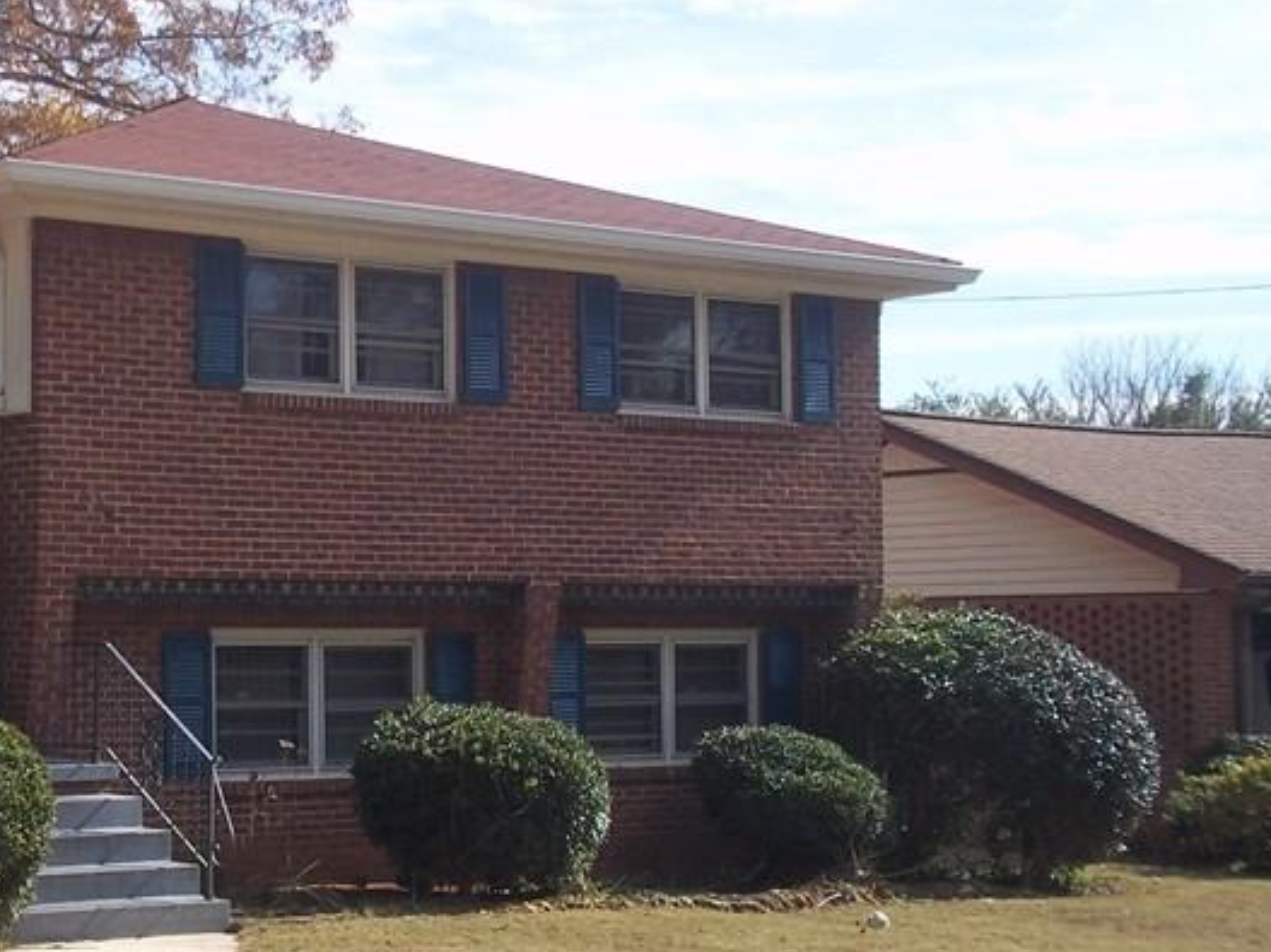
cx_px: 84
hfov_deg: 26.7
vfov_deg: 21.0
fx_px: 2570
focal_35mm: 70
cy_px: 489
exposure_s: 1/160
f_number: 8
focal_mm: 6.5
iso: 80
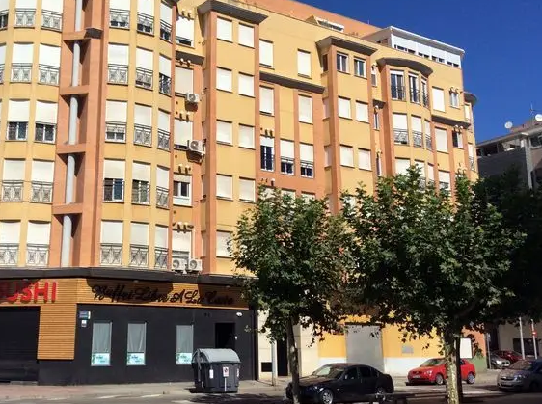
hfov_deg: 40.0
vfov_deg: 30.6
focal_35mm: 47
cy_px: 150
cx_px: 182
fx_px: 734
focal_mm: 3.3
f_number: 2.4
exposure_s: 1/2865
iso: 32
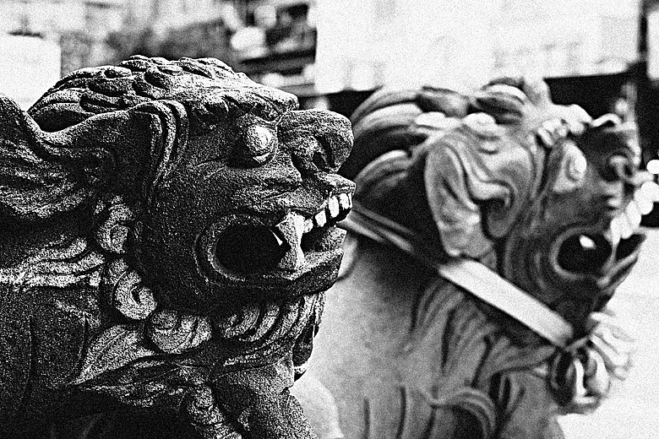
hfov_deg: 39.6
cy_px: 220
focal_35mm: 50
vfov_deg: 27.0
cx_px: 330
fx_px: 915
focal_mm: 18.3
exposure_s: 1/200
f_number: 2.8
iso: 320
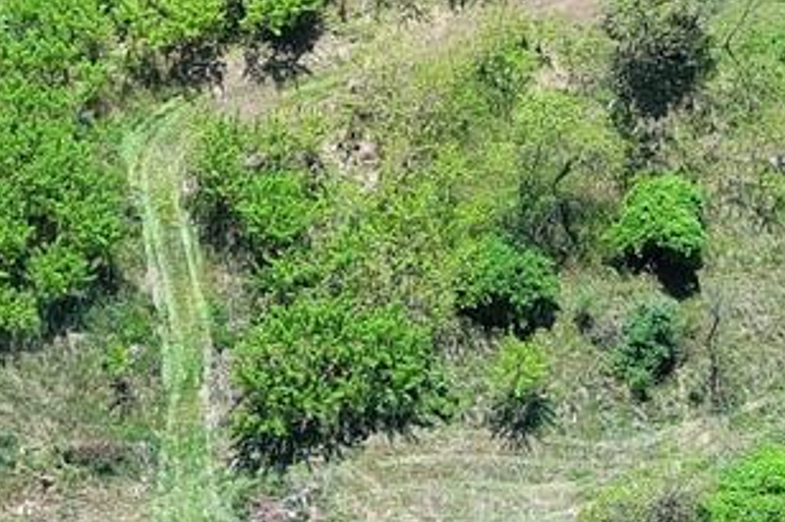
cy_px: 292
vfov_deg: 7.1
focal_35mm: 193
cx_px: 25
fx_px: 4206
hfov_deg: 10.6
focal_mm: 10.57
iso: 100
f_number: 2.8
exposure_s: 1/512
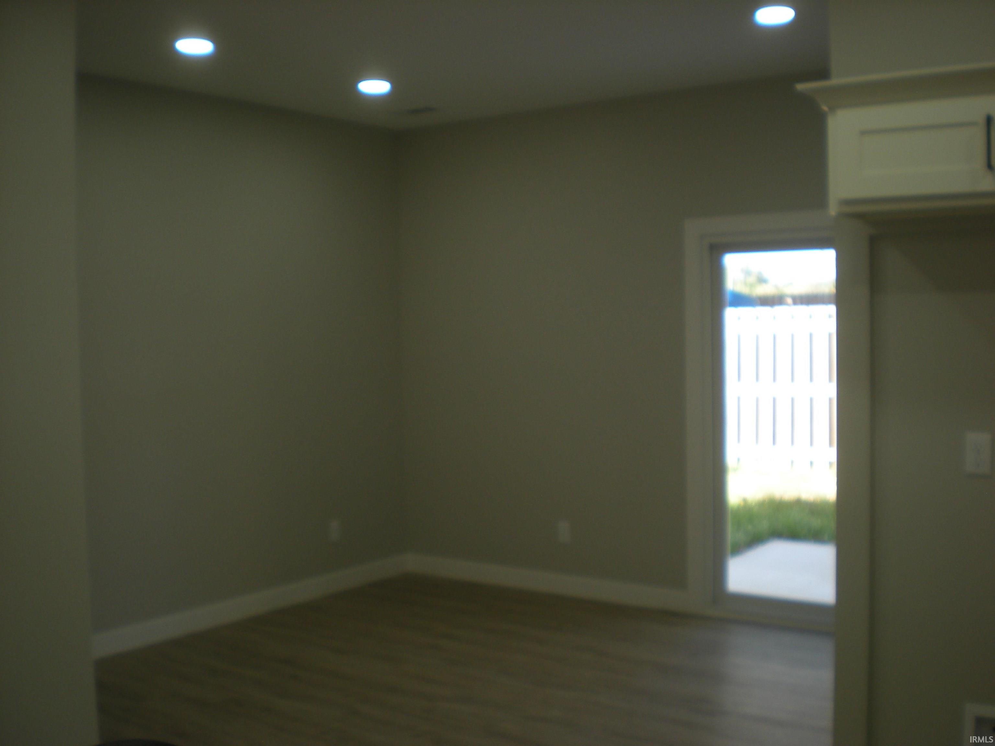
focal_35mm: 38
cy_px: 373
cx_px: 498
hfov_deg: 49.0
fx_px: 1092
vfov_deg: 37.7
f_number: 3.1
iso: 71
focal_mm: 6.3
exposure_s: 1/60.1
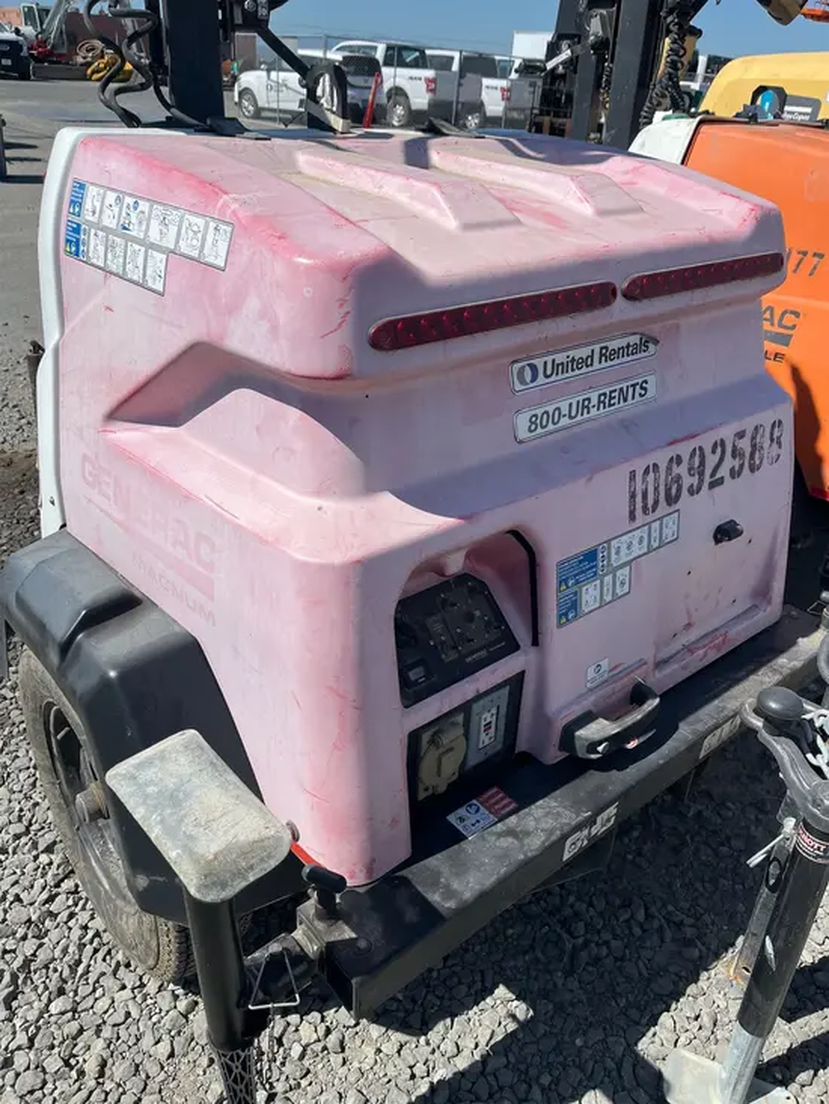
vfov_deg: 67.3
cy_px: 552
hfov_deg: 53.1
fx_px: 830
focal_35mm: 26
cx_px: 414
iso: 50
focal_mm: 5.1
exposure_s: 1/4651
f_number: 1.6
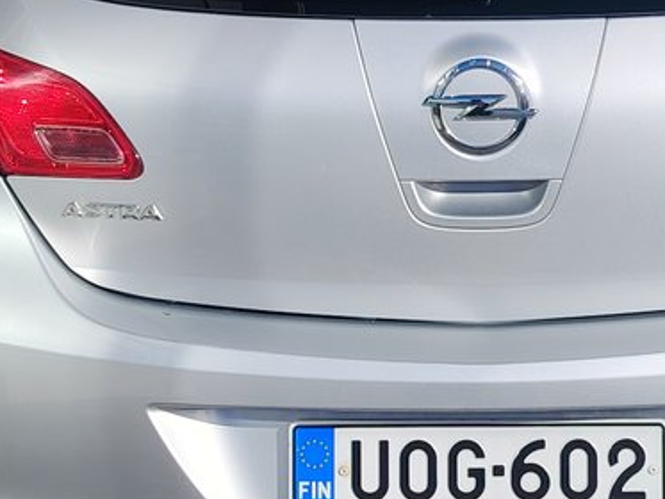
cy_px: 153
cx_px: 490
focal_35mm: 103
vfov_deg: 14.3
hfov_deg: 19.0
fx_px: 1979
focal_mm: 5.25
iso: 100
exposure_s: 1/1697
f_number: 1.75
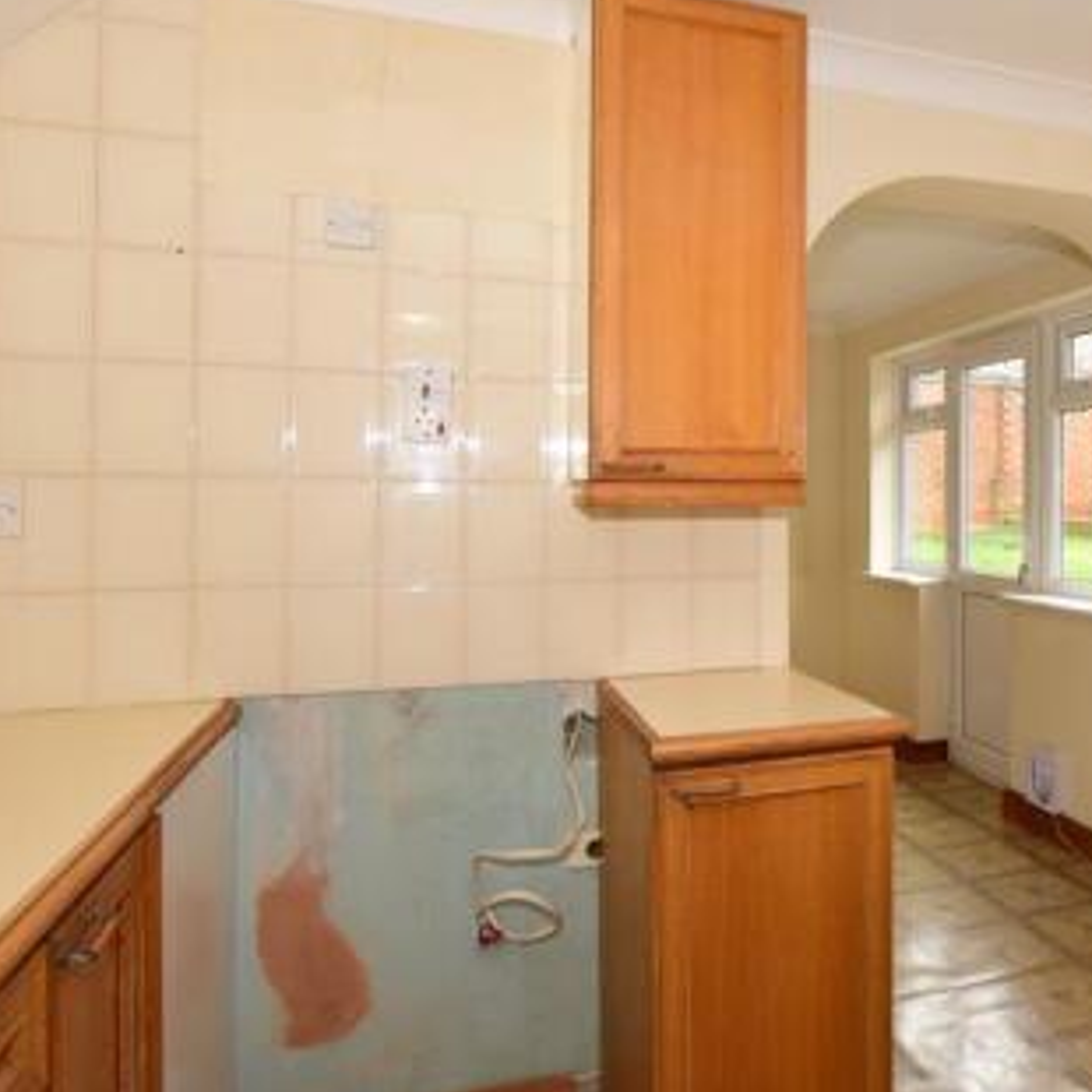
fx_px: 964
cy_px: 488
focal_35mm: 27
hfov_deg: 54.5
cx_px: 891
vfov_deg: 58.9
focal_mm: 10
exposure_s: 1/30
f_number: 5.6
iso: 400
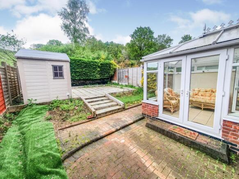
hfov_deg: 106.2
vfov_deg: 89.9
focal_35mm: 13
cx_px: 120
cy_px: 90
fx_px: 90
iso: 50
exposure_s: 1/300
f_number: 2.2
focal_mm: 1.8
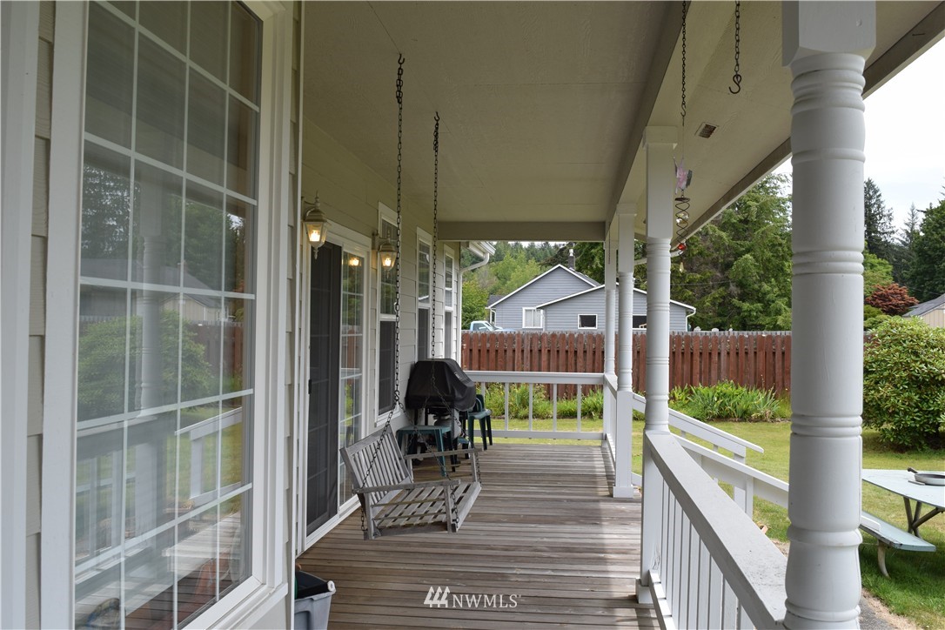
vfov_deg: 36.9
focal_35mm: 36
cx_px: 472
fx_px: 945
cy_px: 315
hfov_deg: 53.1
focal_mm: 24
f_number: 8
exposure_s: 1/250
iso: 200
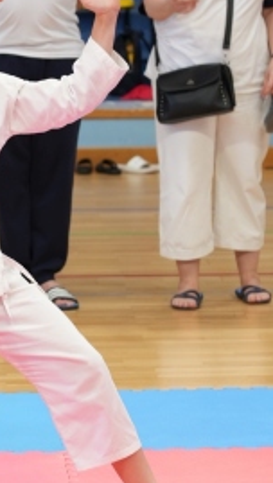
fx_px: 3142
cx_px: -34
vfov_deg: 8.8
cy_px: 300
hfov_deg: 5.0
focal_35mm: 245
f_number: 5.6
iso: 800
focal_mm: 105
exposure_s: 1/80
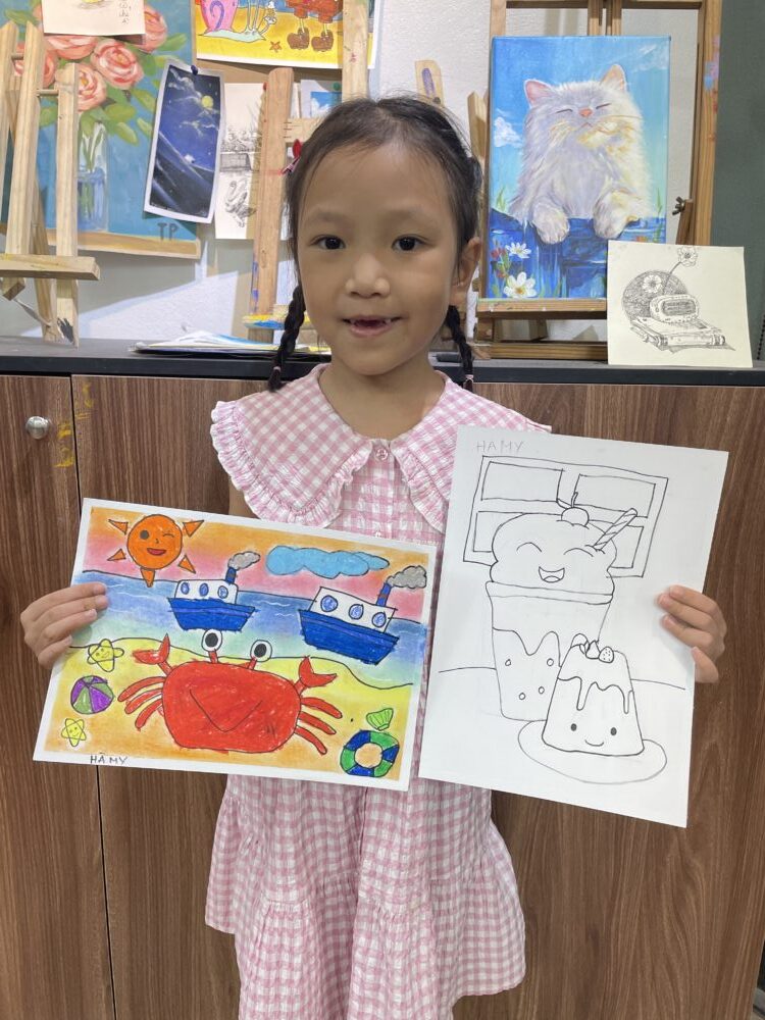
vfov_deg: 67.3
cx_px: 382
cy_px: 510
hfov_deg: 53.1
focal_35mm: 26
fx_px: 766
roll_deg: +0.5
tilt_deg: -13.2
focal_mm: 4.2
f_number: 1.6
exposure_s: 1/100
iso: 64
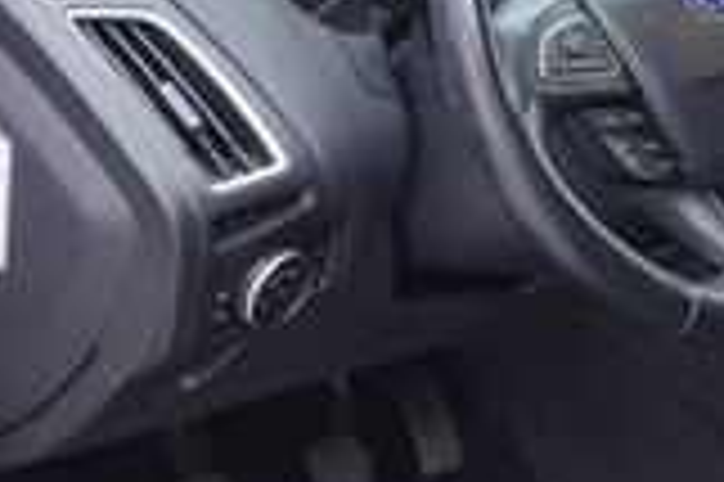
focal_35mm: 123
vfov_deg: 11.1
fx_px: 2471
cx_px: 333
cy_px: 291
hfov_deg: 16.7
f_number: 2.8
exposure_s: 1/40
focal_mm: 24
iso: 200
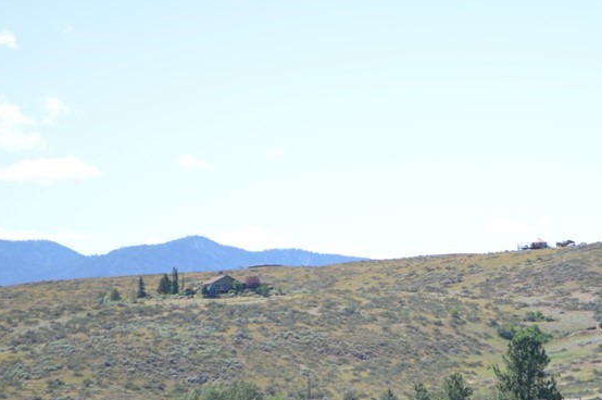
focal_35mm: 162
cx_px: 544
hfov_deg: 12.6
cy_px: 355
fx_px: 2705
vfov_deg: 8.4
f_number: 6.3
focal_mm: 55
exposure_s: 1/200
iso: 100
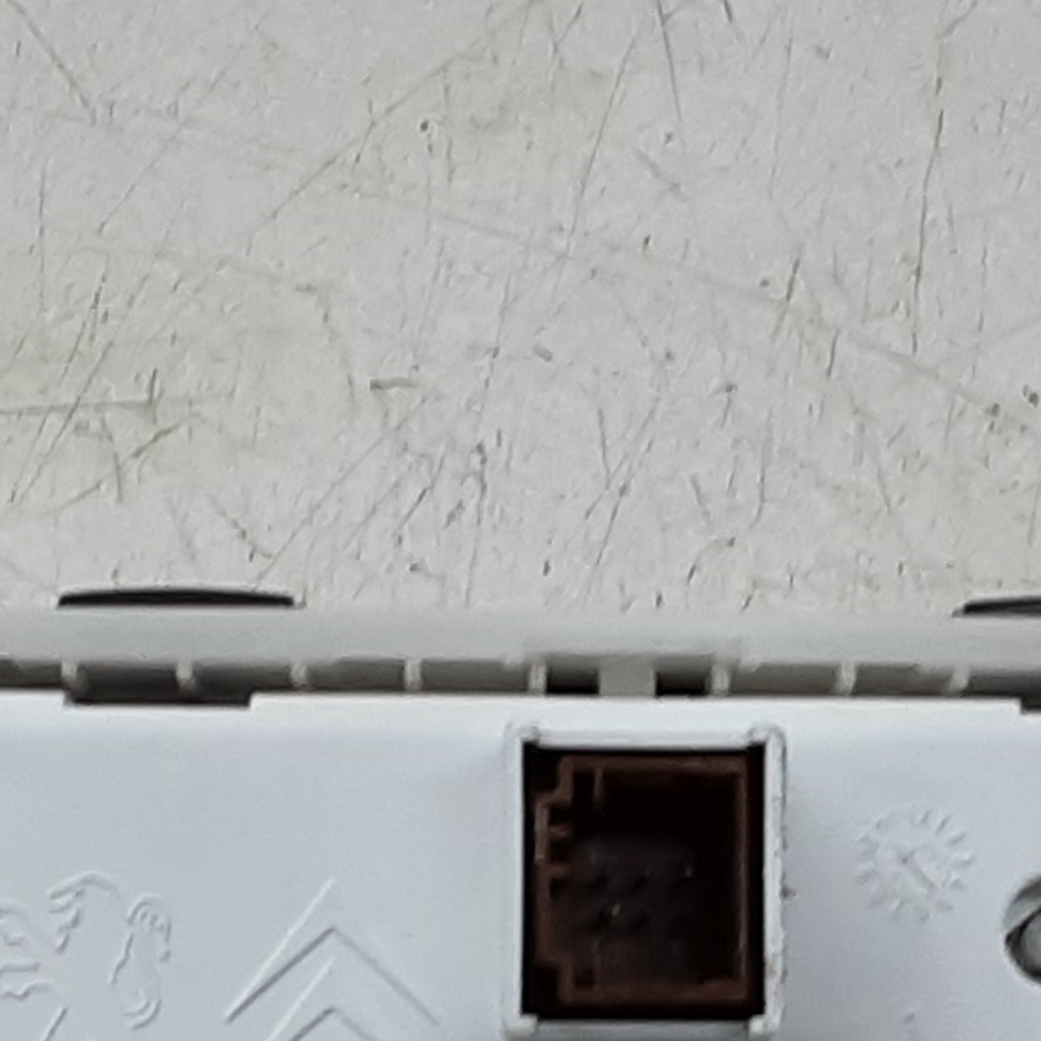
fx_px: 4831
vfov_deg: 12.1
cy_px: 1105
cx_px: 559
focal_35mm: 142
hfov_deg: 12.3
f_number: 1.9
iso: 50
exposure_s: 1/50
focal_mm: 2.91
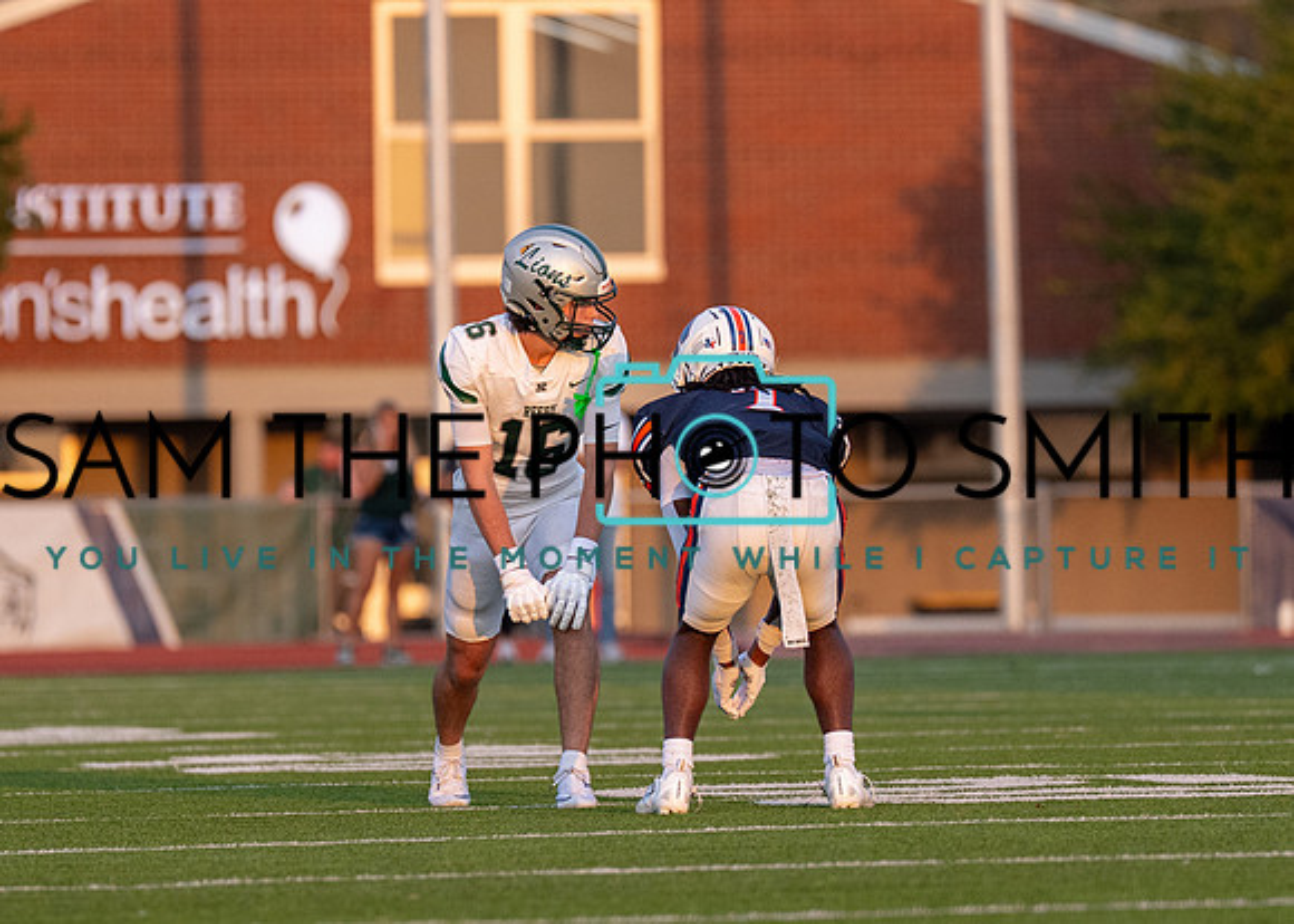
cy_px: 471
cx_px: 605
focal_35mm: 496
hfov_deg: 4.1
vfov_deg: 2.9
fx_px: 18210
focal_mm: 200
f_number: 2.8
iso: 640
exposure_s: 1/2500
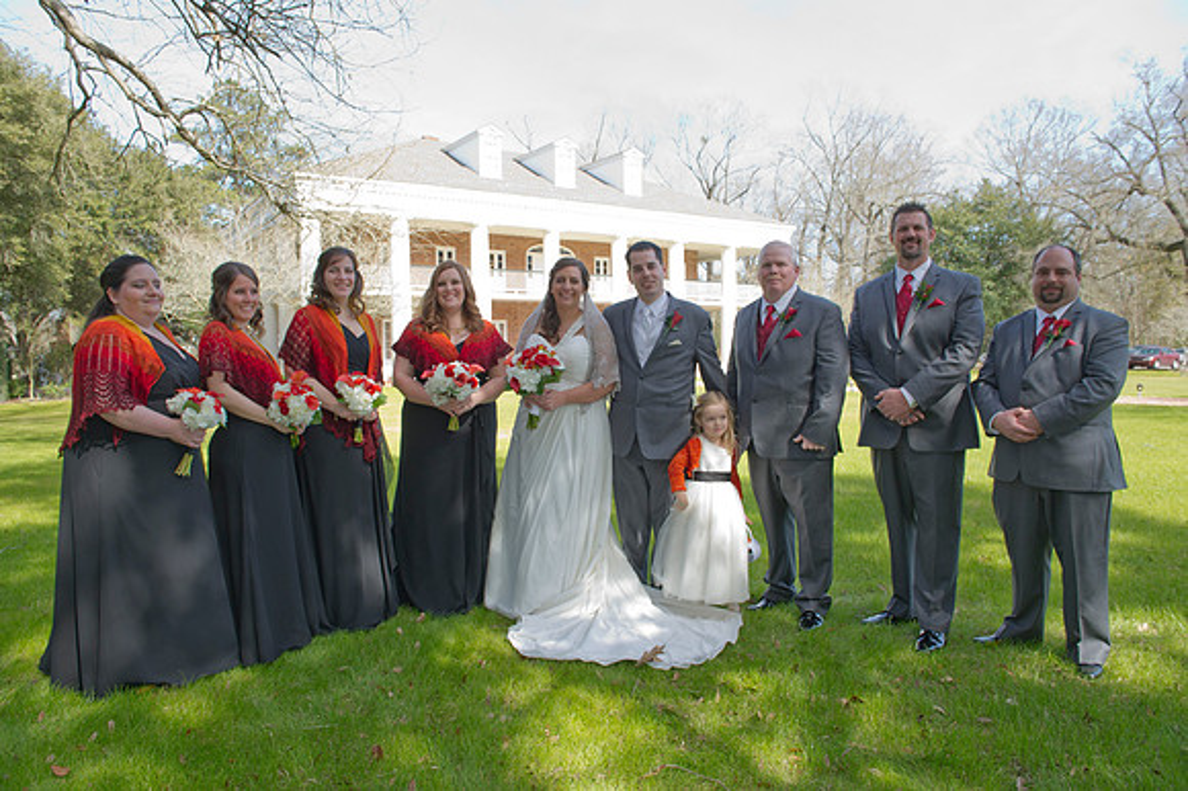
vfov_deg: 53.1
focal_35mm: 24
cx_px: 594
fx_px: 792
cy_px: 396
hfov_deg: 73.8
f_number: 6.3
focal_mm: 24
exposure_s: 1/100
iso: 200
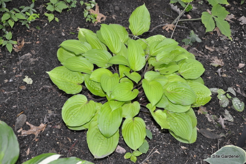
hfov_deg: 38.9
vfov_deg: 26.4
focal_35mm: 51
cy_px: 82
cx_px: 123
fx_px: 348
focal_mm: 34
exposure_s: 1/60
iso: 800
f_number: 4.2
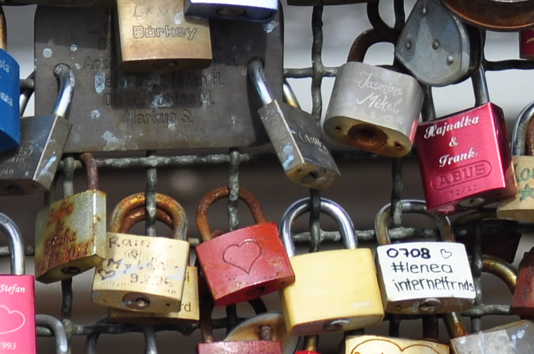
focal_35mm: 477
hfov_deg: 4.3
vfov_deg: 2.9
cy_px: -231
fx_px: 7067
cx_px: 654
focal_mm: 70
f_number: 4.5
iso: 200
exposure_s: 1/1000
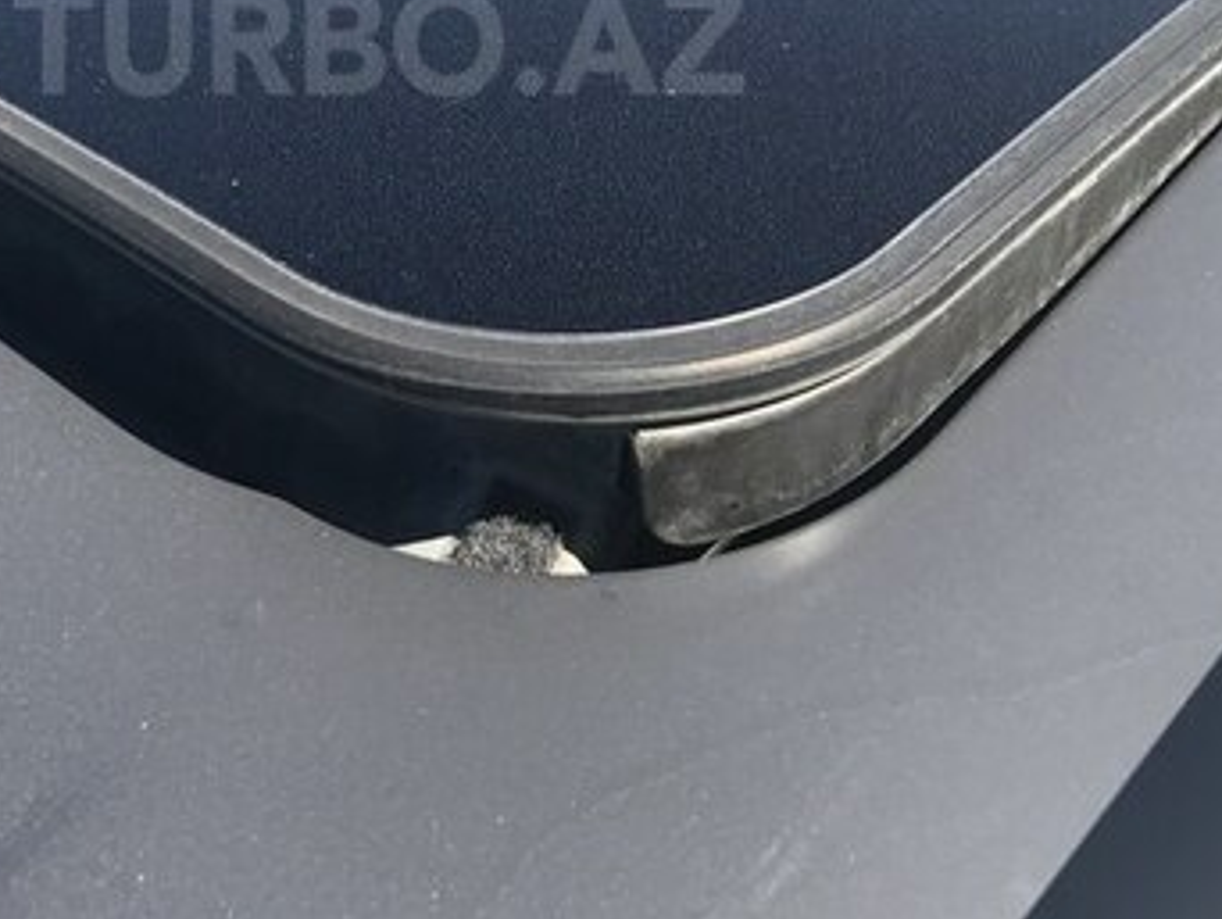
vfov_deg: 25.9
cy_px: 41
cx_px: 379
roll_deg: +13.5
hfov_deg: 35.1
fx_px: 1908
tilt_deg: -30.2
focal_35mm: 54
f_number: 1.8
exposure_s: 1/742
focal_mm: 3.99
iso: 20
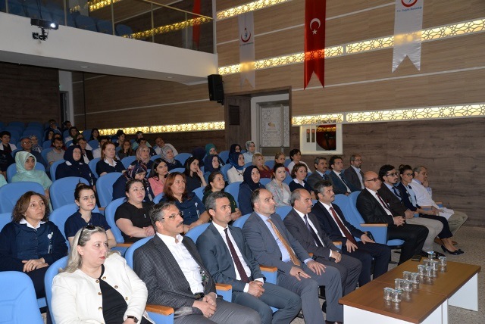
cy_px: 162
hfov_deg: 58.7
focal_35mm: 32
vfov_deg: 41.2
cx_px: 242
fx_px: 431
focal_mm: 32
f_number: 5.6
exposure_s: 1/60
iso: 1250
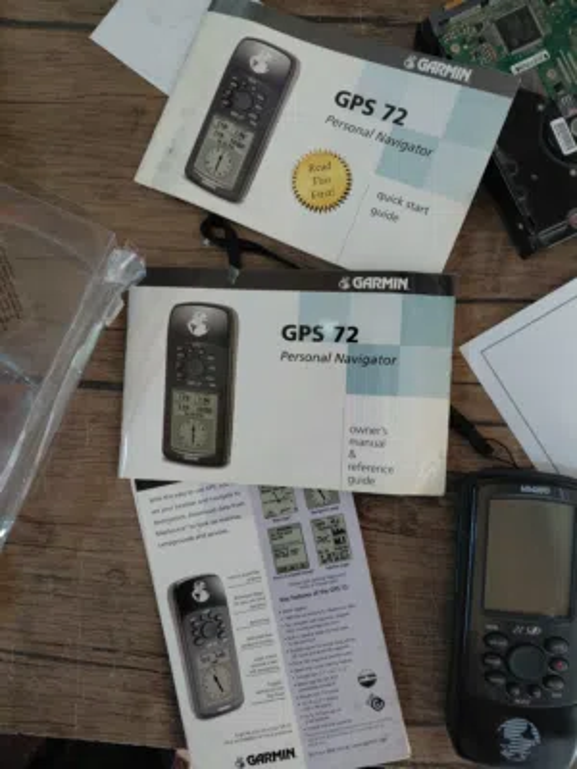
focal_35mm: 25
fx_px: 556
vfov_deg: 69.4
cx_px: 288
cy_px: 384
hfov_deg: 54.9
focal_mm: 4.69
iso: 160
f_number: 1.8
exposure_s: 1/120
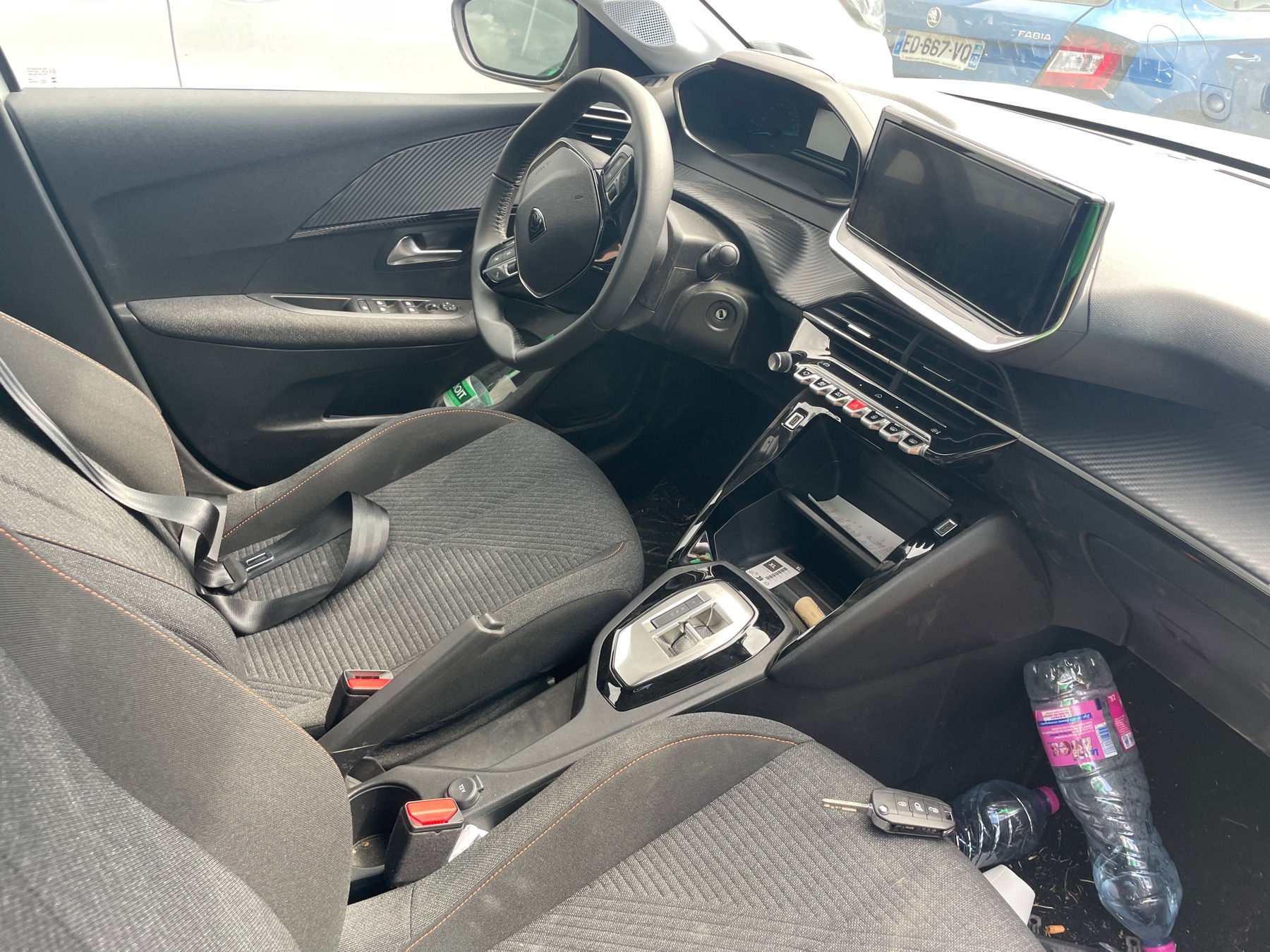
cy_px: 476
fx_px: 954
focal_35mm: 26
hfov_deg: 67.3
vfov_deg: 53.1
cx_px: 635
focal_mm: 4.2
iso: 50
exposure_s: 1/121
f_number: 1.6
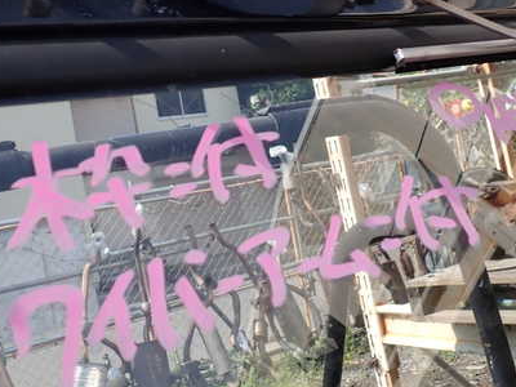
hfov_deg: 41.8
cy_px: 183
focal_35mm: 45
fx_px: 671
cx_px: 203
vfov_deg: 32.2
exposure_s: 1/640
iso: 100
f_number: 3.2
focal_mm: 5.4
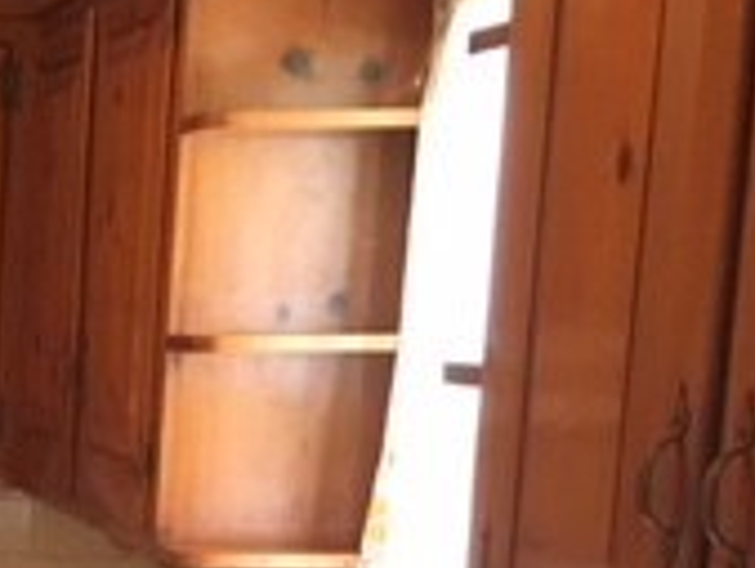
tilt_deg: -10.4
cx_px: -442
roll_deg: -1.1
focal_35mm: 110
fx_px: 2401
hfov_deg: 16.1
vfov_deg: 13.0
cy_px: 765
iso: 80
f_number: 2.2
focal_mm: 4.15
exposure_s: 1/15
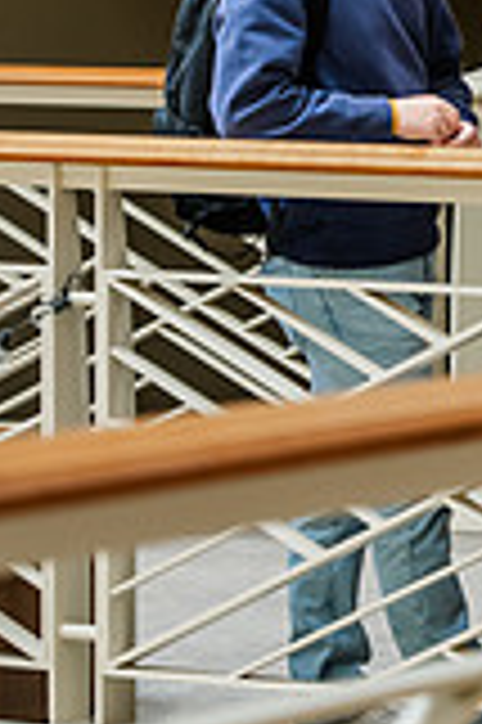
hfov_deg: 5.1
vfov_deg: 7.7
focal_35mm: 266
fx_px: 5353
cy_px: 126
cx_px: 631
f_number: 4
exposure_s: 1/200
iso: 1600
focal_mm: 95
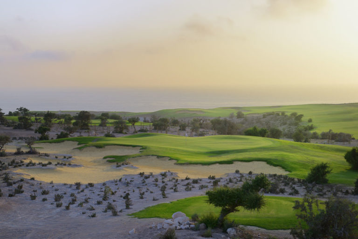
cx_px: 179
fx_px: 597
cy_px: 120
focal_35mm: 60
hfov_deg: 33.4
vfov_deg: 22.6
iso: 320
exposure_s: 1/320
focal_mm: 60
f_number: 8
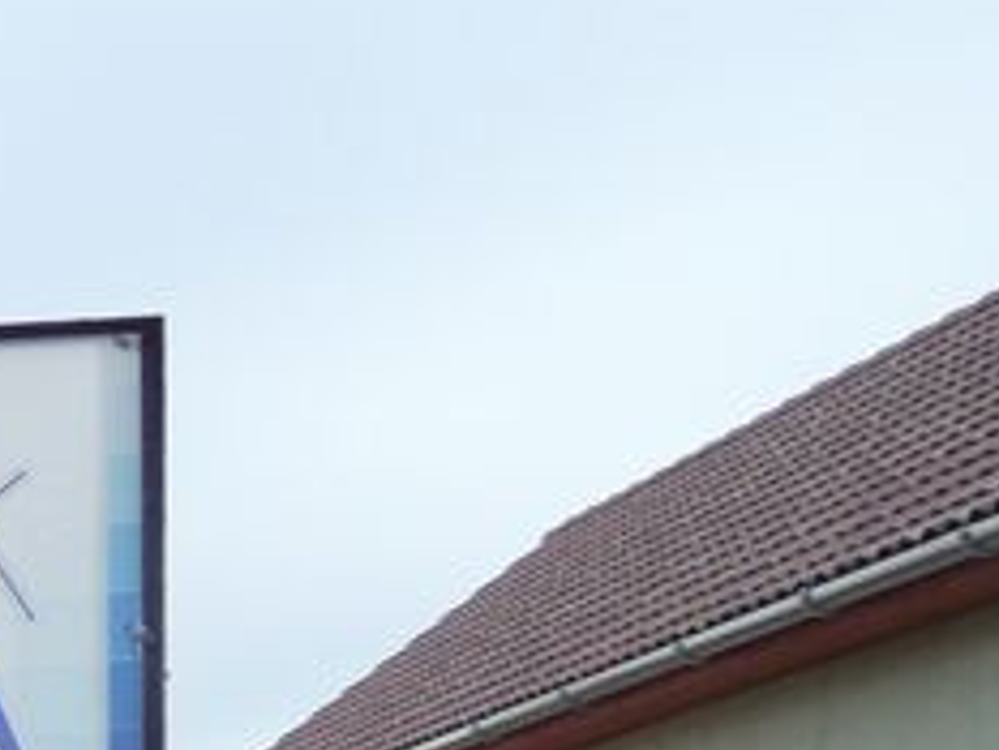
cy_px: 1239
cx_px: -984
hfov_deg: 17.2
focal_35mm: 84
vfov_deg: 15.7
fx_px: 2425
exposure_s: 1/500
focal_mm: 3.6
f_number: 2.8
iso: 80
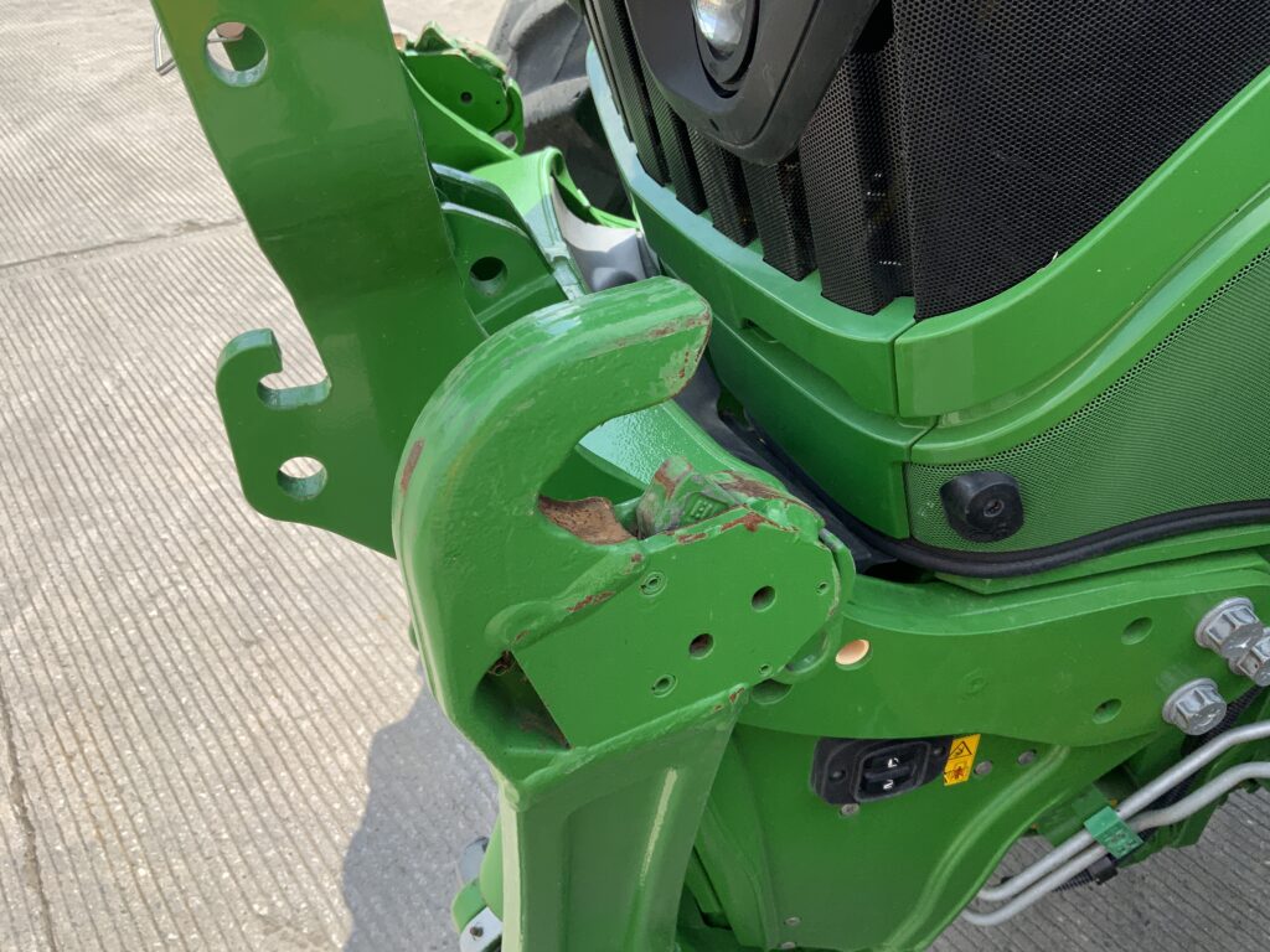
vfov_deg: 48.2
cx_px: 635
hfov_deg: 61.7
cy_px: 476
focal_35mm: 29
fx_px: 1064
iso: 16
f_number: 1.8
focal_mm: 3
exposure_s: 1/829
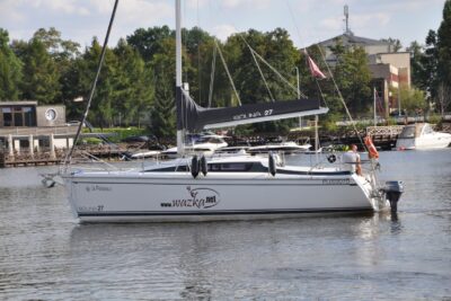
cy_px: 150
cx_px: 226
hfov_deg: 14.0
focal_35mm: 147
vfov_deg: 9.3
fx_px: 1842
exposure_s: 1/320
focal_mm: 98
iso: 200
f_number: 9
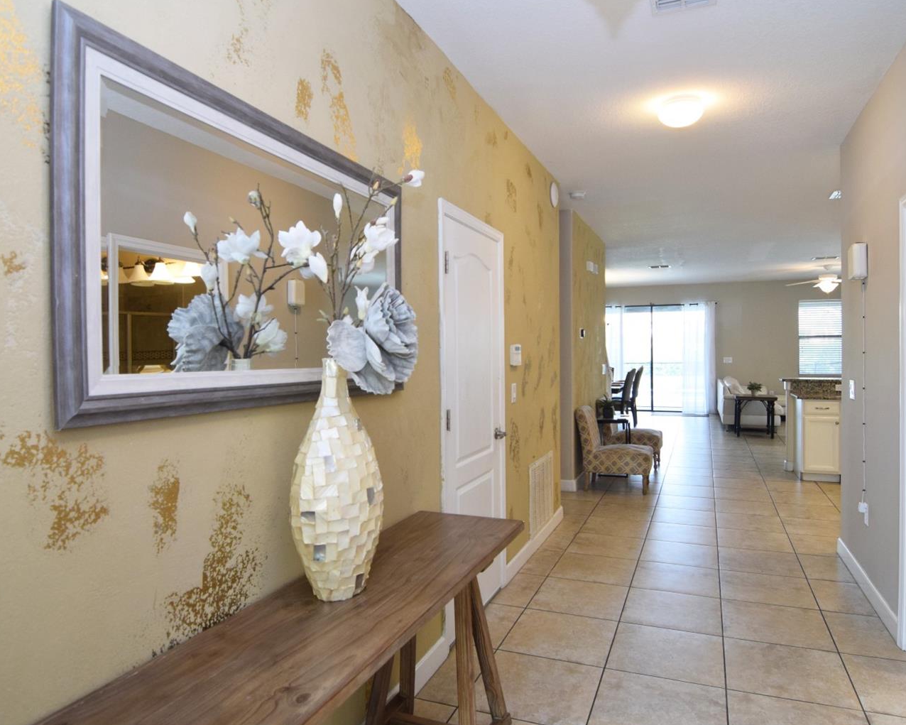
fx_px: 544
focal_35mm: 20
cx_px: 515
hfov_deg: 79.1
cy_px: 364
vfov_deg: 67.3
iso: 640
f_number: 4
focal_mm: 11.5
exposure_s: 1/60
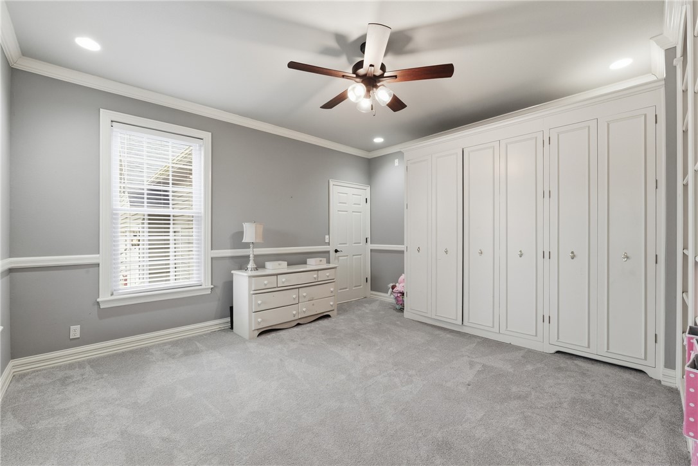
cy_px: 233
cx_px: 349
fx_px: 271
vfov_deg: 81.2
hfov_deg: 104.3
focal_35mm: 14
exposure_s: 1/10
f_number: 10
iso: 400
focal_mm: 14
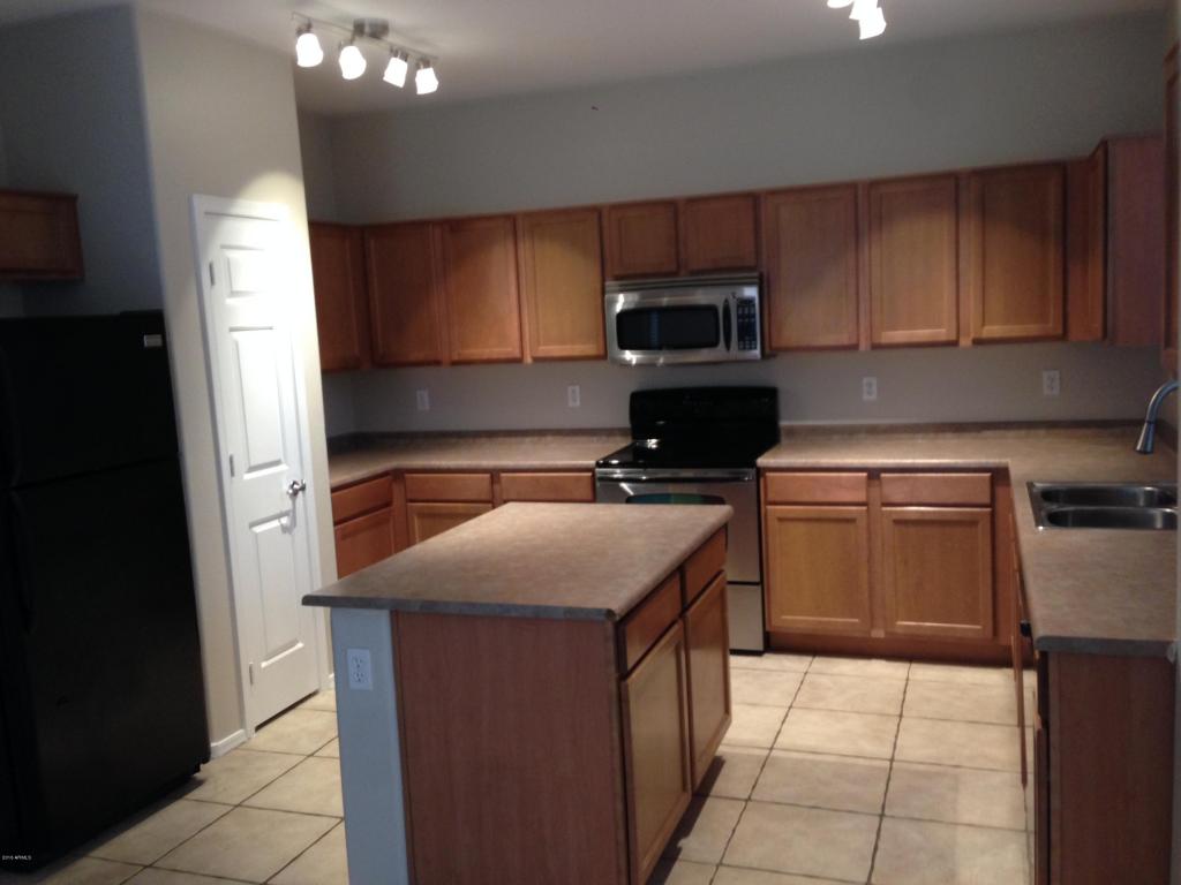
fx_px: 1126
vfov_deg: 42.9
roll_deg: +3.3
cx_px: 590
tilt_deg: -5.2
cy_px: 442
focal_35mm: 33
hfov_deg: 55.4
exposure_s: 1/20
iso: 125
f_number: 2.4
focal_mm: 4.12
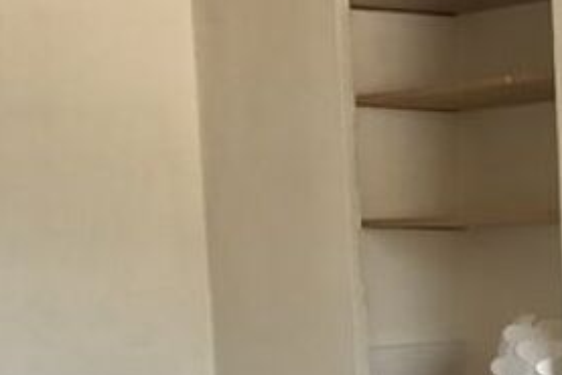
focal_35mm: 105
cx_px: 686
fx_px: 1640
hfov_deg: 18.4
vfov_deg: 12.8
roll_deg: +0.6
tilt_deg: -8.4
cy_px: 434
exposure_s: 1/90
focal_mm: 3.99
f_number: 1.8
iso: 32
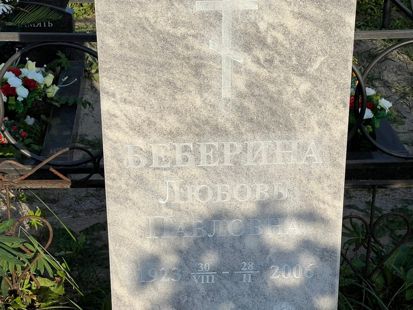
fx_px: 919
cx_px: 206
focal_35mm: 77
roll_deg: -3.7
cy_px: 155
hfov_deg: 25.3
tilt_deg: -23.7
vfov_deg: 19.1
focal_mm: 9
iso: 32
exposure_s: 1/960
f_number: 2.8
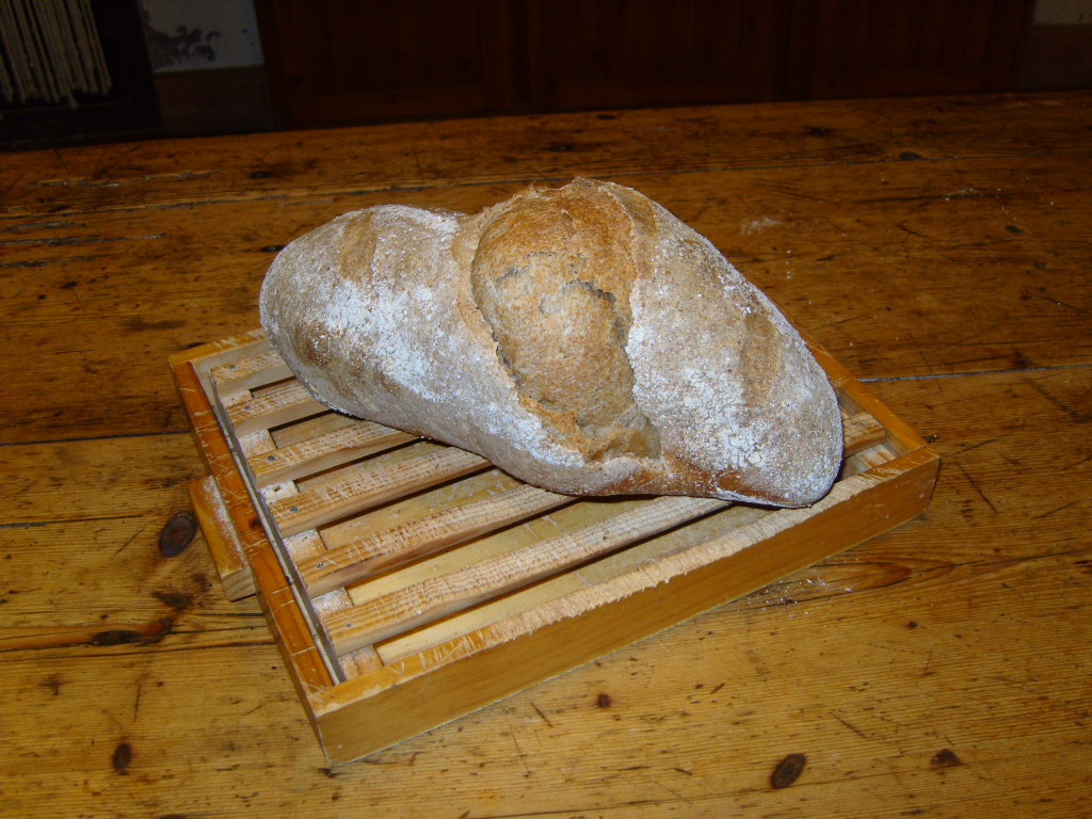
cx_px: 546
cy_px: 410
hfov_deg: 52.6
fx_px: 1104
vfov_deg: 40.7
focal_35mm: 35
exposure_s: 1/30
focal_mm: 7.4
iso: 100
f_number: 2.8
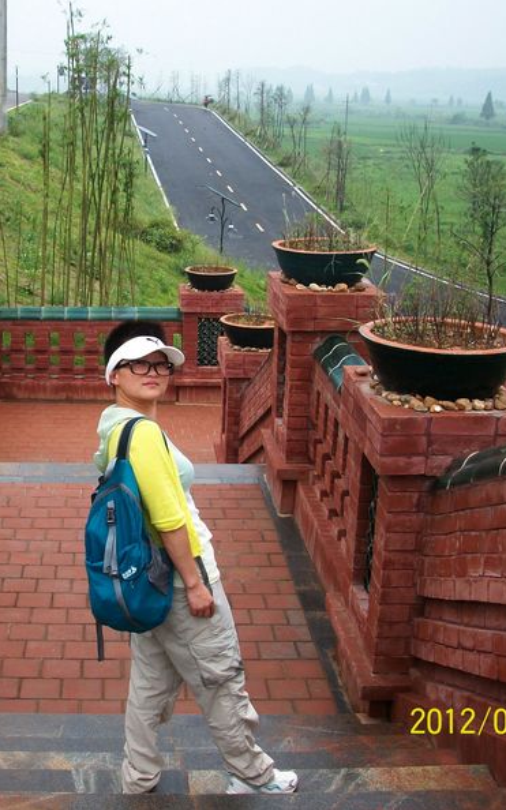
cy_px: 404
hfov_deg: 25.3
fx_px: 1104
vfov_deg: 40.3
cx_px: 86
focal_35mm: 50
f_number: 3.1
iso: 80
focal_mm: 6.3
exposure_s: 1/320
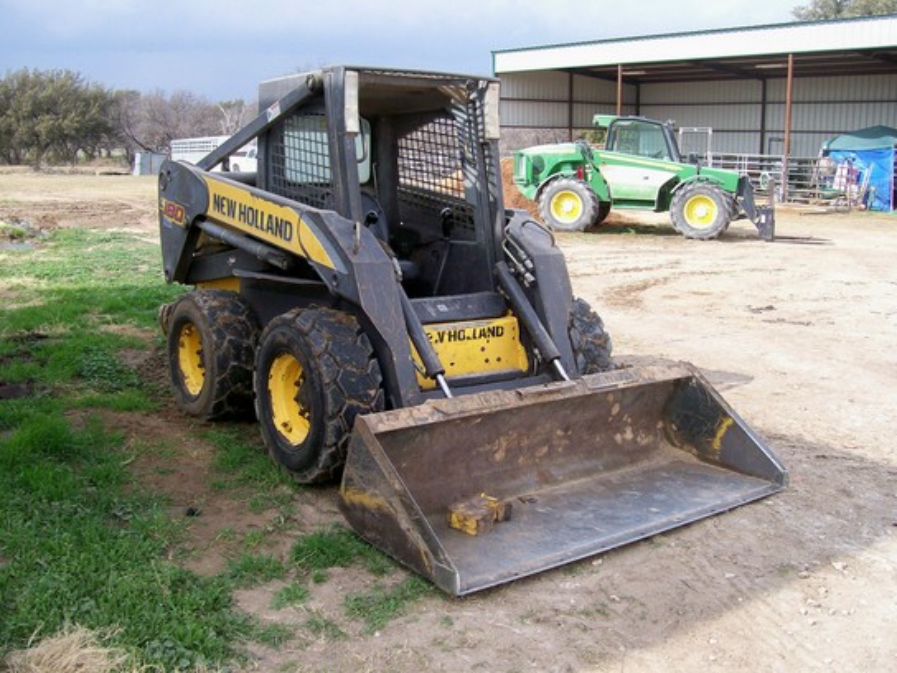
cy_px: 336
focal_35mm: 36
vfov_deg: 39.7
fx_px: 933
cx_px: 448
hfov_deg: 51.4
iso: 80
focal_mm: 6
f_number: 2.7
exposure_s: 1/652
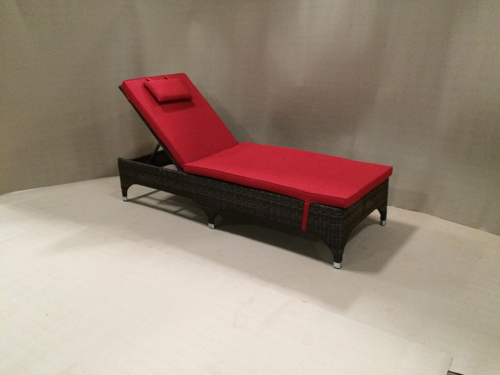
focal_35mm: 29
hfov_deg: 61.7
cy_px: 188
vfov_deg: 48.2
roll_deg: +2.1
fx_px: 419
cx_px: 250
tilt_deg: -19.9
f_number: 2.2
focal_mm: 4.15
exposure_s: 1/17
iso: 400
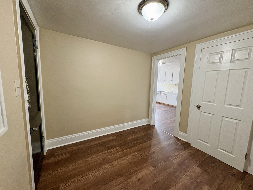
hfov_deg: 102.1
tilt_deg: -6.0
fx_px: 102
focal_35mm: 14
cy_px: 95
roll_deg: -1.7
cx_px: 126
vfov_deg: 85.7
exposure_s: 1/60
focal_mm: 2.22
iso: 250
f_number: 2.2
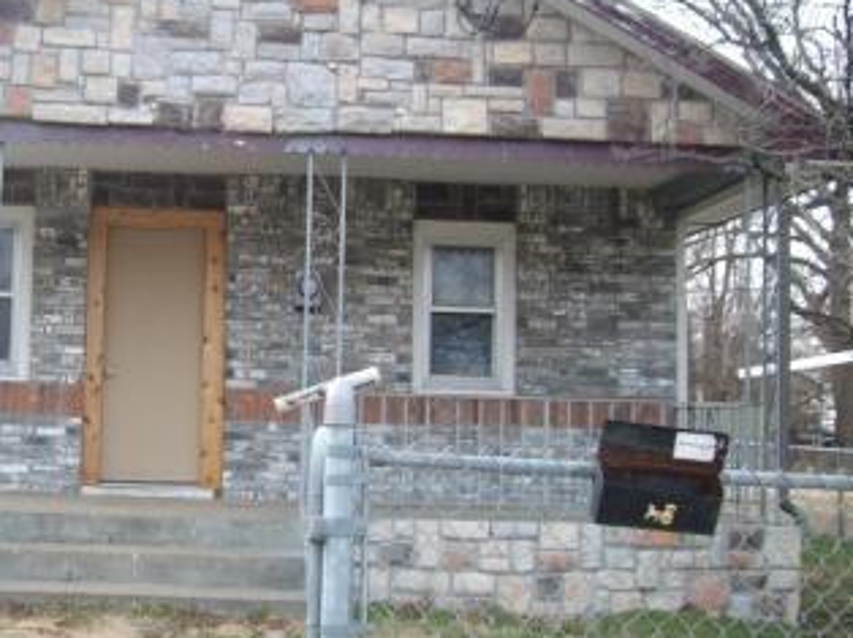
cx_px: 261
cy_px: 315
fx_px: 1231
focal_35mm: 50
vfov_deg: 29.1
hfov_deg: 37.6
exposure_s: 1/172
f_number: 2.8
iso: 80
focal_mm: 5.8
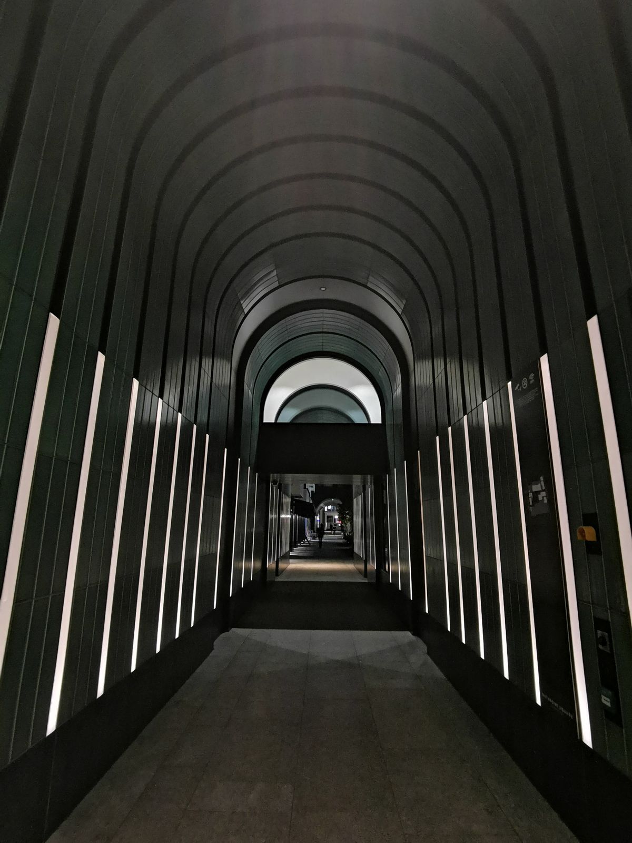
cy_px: 422
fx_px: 414
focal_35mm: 17
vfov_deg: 91.0
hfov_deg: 74.7
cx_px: 316
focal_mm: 3.95
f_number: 2.2
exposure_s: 4
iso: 1000
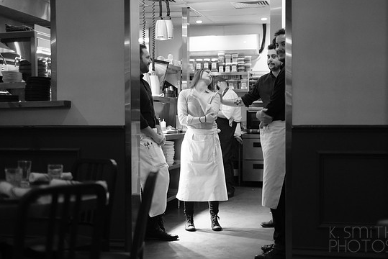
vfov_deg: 23.8
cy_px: 136
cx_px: 202
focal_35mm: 57
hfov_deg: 35.0
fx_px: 615
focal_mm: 35
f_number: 1.4
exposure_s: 1/200
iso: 2000
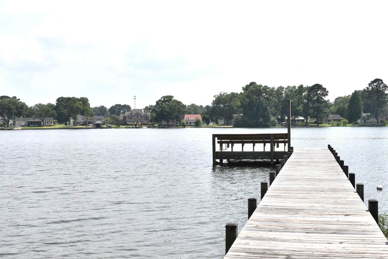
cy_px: 123
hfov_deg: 39.8
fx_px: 535
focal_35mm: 50
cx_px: 170
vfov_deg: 27.2
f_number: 11
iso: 200
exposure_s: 1/500
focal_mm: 27
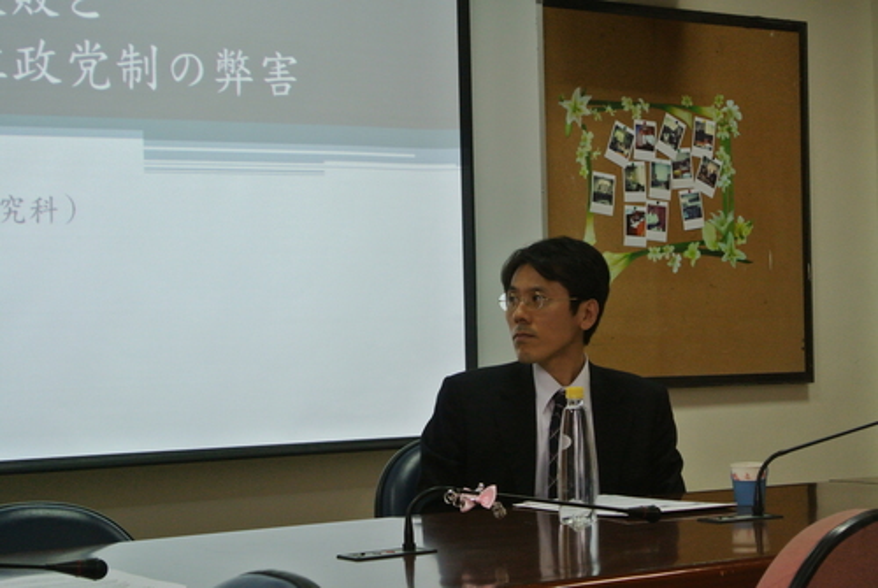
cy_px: 294
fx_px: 1978
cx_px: 439
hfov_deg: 25.0
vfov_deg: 16.9
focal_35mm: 81
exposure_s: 1/60
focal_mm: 30
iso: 640
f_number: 5.6
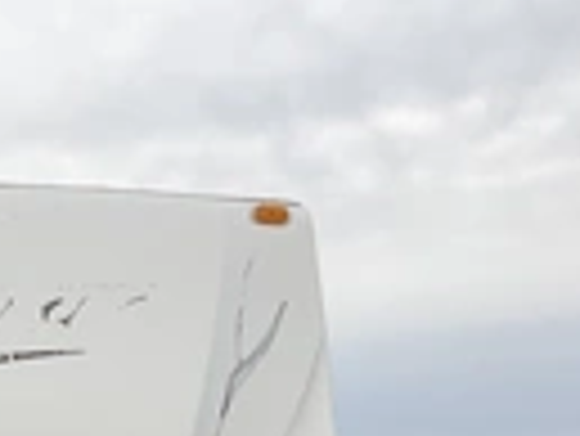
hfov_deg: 21.0
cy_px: 598
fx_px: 1509
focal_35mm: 90
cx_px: 0
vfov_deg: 15.5
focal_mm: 3
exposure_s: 1/1055
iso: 25
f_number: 1.8
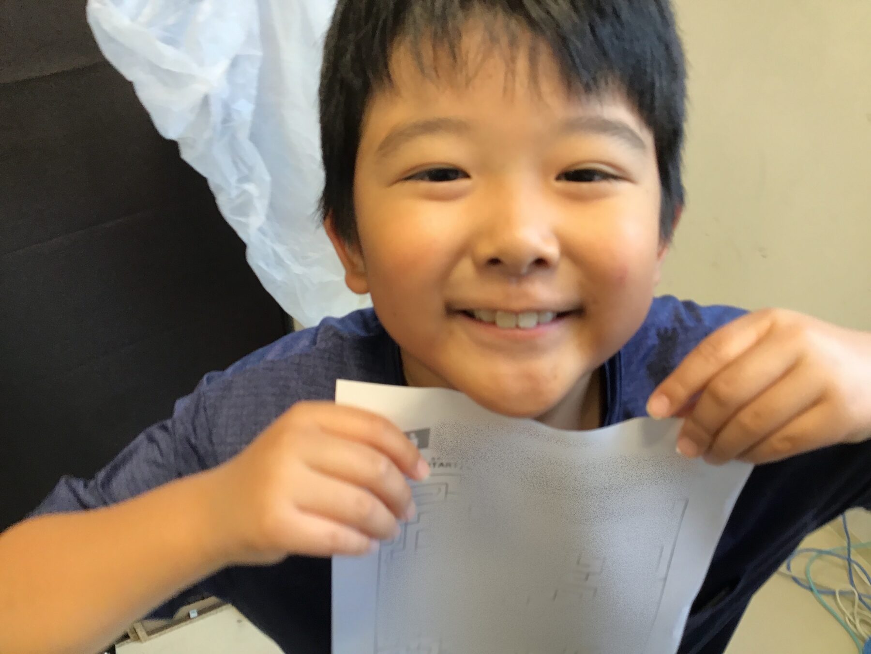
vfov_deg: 45.4
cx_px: 436
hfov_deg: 58.4
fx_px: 780
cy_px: 327
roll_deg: +2.6
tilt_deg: -40.0
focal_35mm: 31
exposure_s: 1/30
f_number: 2.4
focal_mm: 3.3
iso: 25
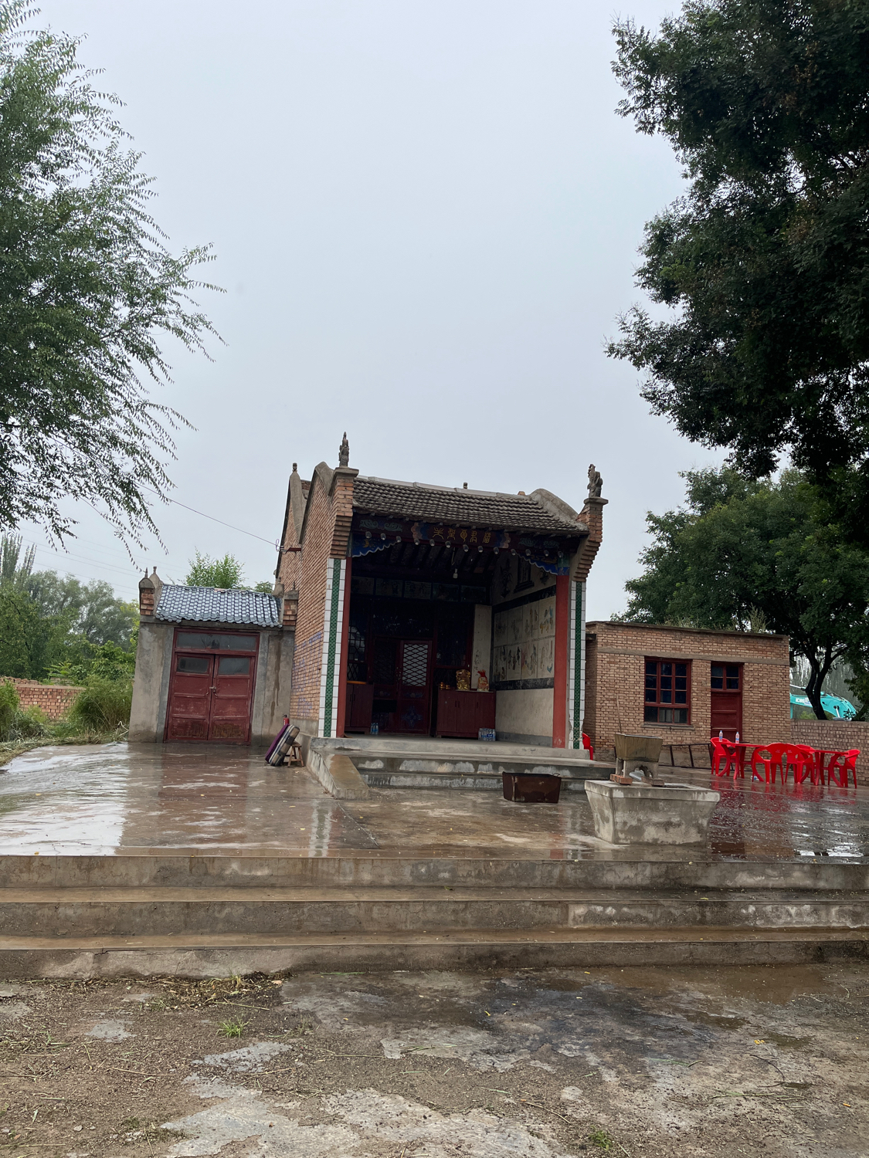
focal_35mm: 26
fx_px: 870
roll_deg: -1.9
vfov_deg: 67.3
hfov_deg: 53.1
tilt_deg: +8.8
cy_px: 579
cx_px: 434
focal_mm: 5.1
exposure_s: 1/1558
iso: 50
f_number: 1.6
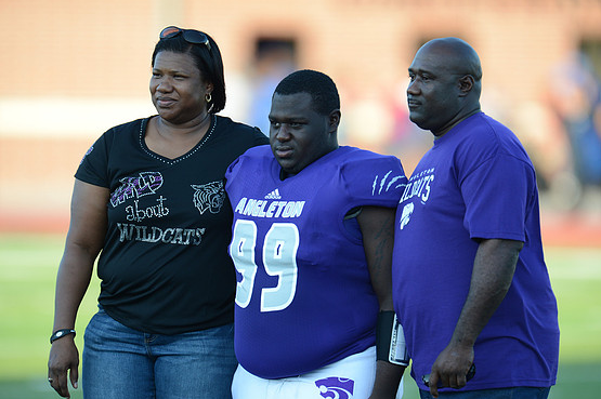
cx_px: 297
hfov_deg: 3.6
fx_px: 9591
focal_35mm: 575
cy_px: 205
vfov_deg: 2.4
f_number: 4
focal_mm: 550
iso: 800
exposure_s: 1/1000
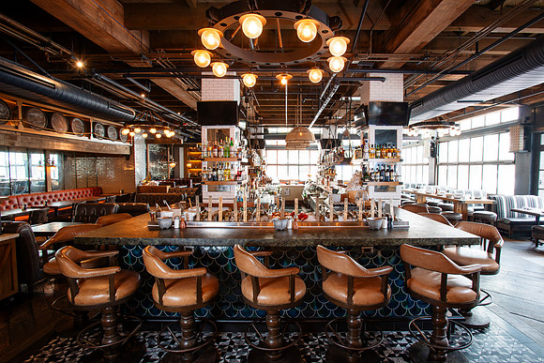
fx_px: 271
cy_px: 182
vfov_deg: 67.7
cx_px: 287
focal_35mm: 18
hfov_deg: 90.2
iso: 200
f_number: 8
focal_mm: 17
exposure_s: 1/5
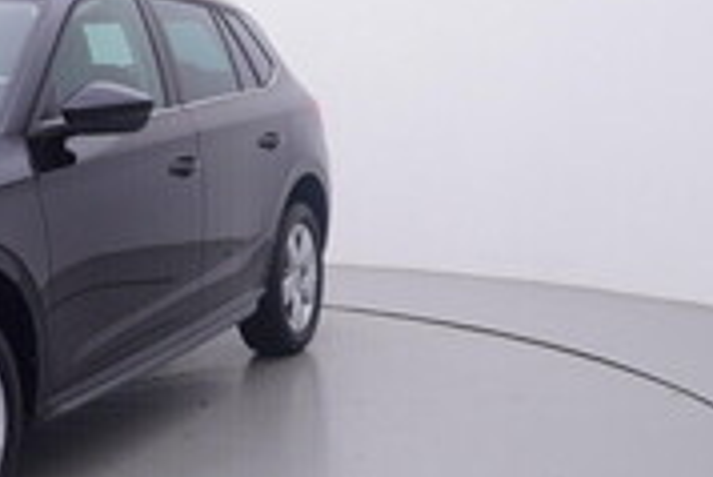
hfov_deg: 27.1
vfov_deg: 19.6
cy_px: 226
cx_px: -30
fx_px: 1378
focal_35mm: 70
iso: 200
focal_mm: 15
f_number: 5
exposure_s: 1/80
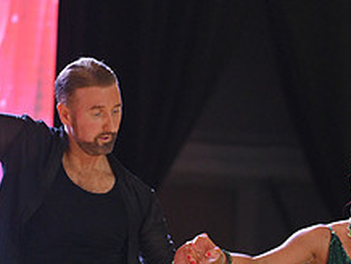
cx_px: 294
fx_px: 5187
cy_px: 402
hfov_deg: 3.9
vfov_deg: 2.9
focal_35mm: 511
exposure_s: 1/250
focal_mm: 200
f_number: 4
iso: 2000
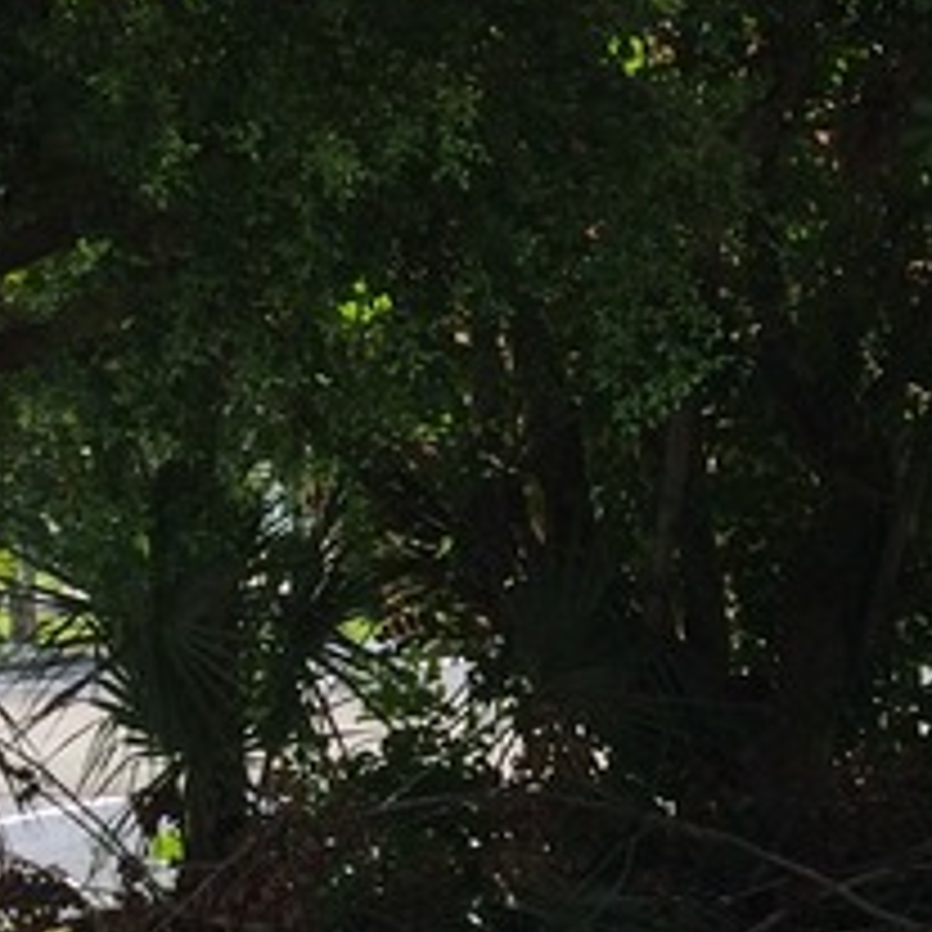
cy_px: 873
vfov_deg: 13.6
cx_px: 1950
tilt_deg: -5.6
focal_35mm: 127
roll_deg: +0.1
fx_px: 3869
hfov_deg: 12.0
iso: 32
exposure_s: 1/1140
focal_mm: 4.15
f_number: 2.2
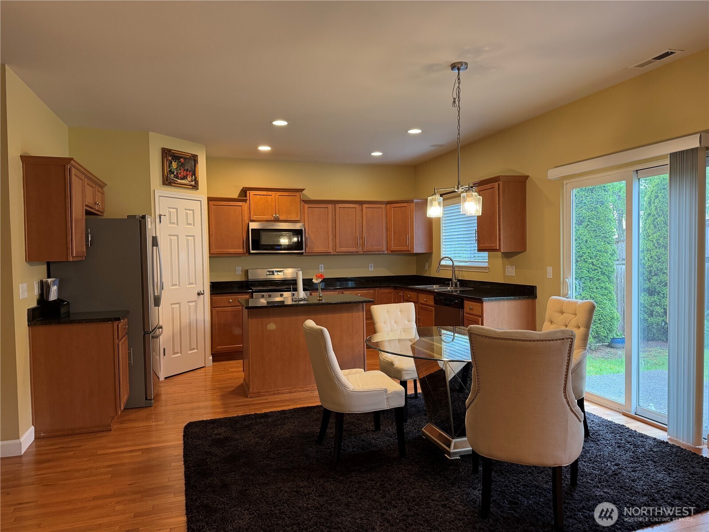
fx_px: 492
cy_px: 266
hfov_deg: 71.6
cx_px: 354
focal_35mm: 24
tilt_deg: -2.2
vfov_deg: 56.8
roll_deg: +1.2
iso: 200
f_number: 1.78
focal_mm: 6.76
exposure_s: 1/120
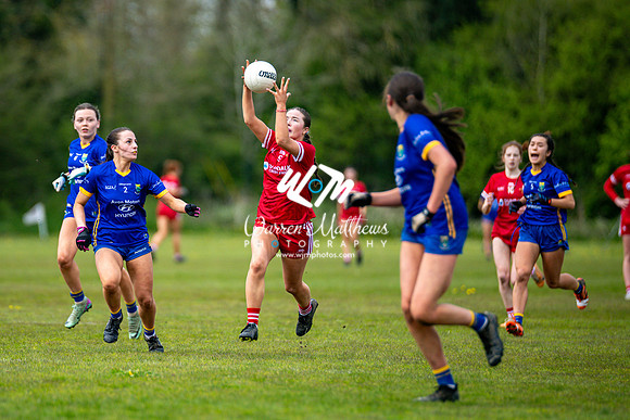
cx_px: 216
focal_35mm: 412
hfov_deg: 5.0
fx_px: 7217
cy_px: 236
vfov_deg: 3.3
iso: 360
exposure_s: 1/4000
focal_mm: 300
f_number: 2.8
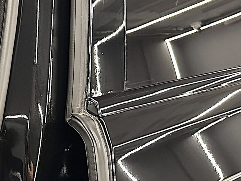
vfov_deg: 15.8
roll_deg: -1.6
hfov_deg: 17.1
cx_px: -205
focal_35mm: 92
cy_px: 173
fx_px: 641
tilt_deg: -15.4
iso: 1000
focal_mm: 6.86
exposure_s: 1/33
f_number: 1.78
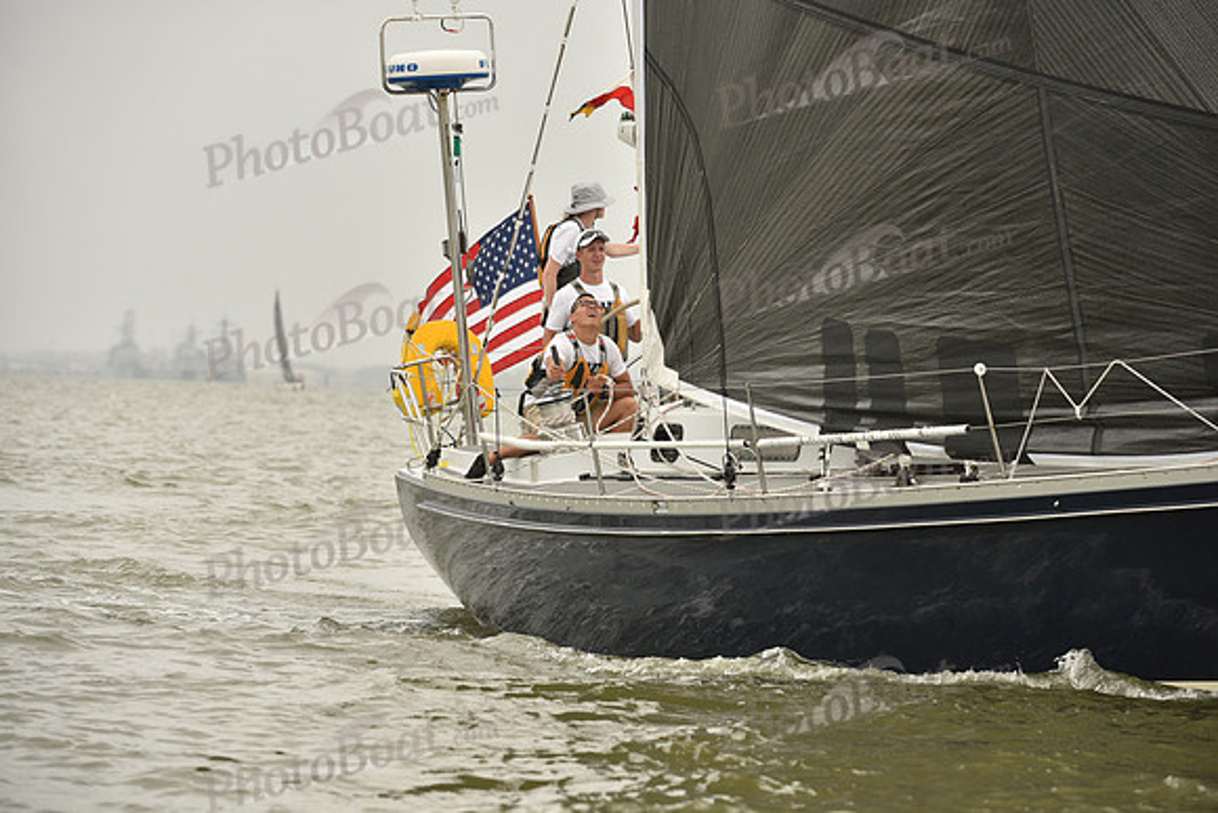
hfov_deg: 9.4
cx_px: 609
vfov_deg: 6.2
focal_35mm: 220
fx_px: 7445
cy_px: 406
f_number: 6.3
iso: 400
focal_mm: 220
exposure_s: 1/800
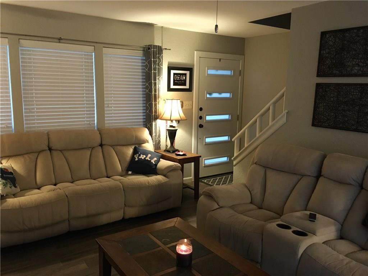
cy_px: 138
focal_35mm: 29
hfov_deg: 61.7
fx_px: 308
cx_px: 184
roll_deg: -0.9
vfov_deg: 48.2
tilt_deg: -8.9
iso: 200
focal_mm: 4.15
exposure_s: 1/15
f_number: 2.2
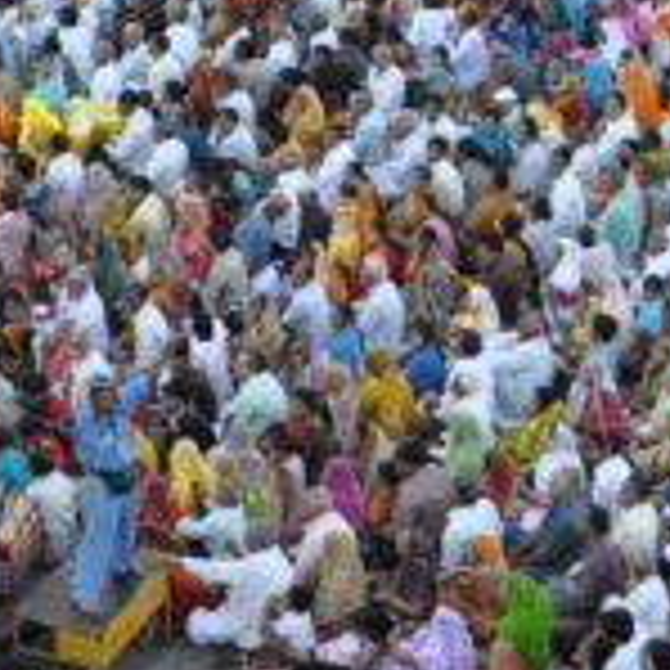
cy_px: -288
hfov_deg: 14.4
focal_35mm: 118
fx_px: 2584
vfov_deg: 14.0
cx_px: 733
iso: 560
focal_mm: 18
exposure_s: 1/60
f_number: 4
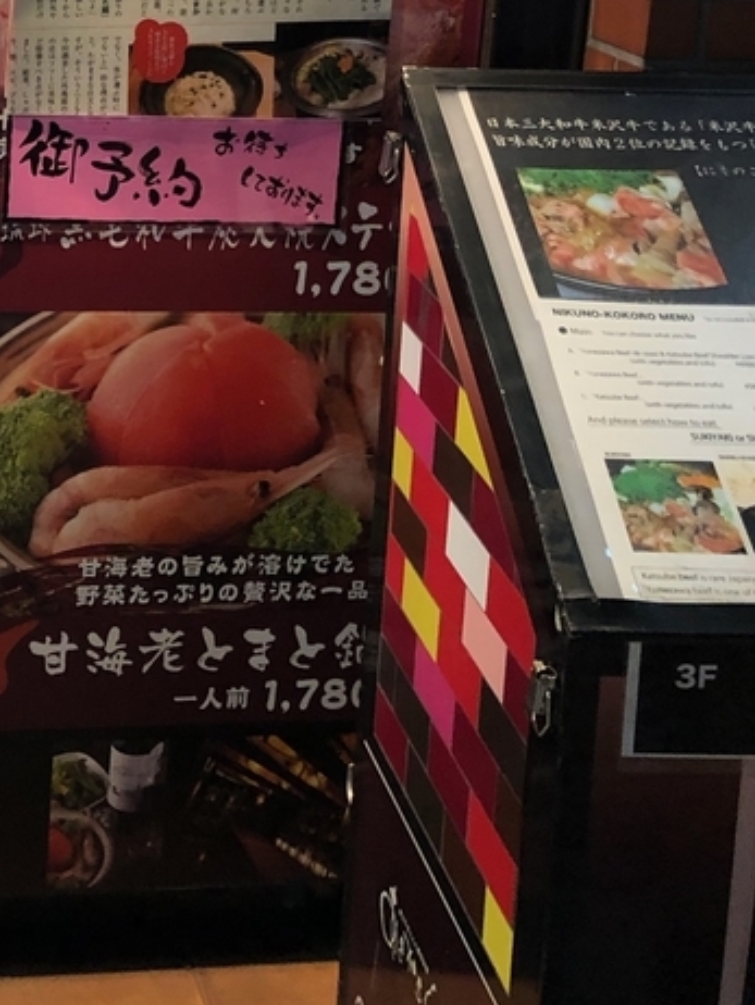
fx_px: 1801
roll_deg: -1.8
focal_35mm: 62
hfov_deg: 22.3
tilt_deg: -11.0
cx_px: -76
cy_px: 54
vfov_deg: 29.6
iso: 100
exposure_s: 1/17
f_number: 1.8
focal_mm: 4
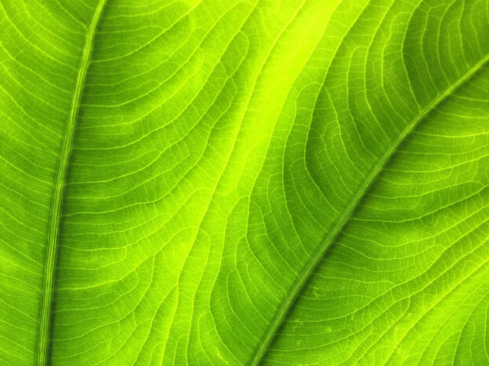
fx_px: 678
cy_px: 292
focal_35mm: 48
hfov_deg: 39.7
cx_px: 245
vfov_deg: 29.6
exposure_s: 1/694
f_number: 2.2
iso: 32
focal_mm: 4.15
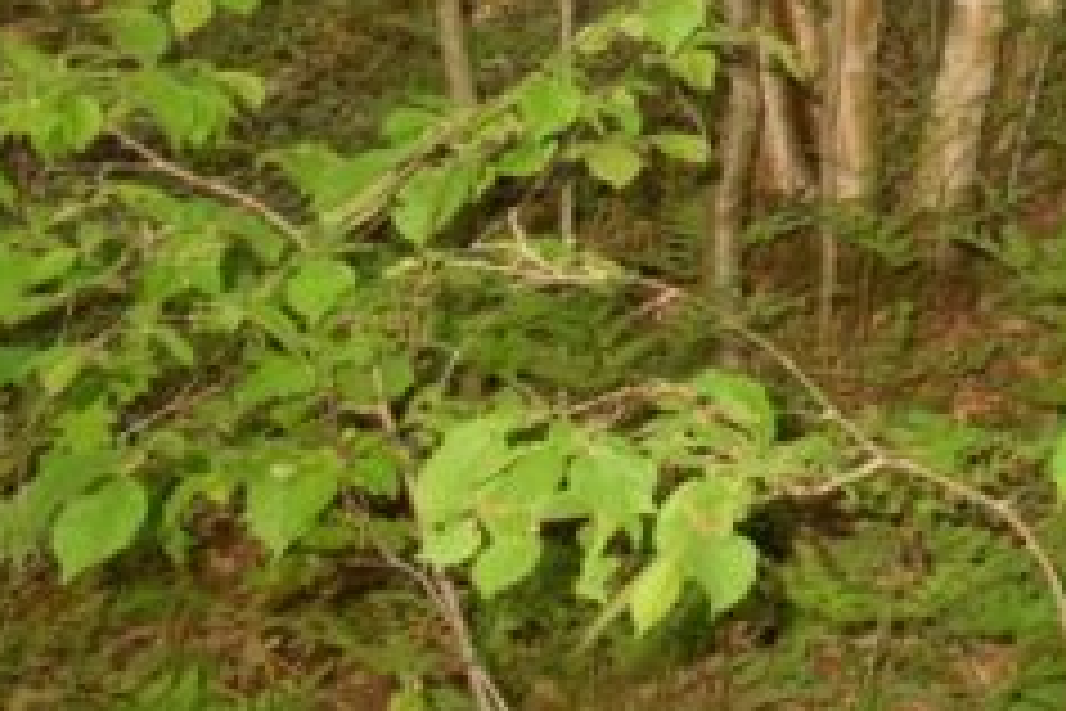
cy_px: -693
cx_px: 2029
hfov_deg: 18.9
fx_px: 2250
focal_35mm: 76
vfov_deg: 14.8
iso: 320
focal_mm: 10
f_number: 8
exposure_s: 1/200
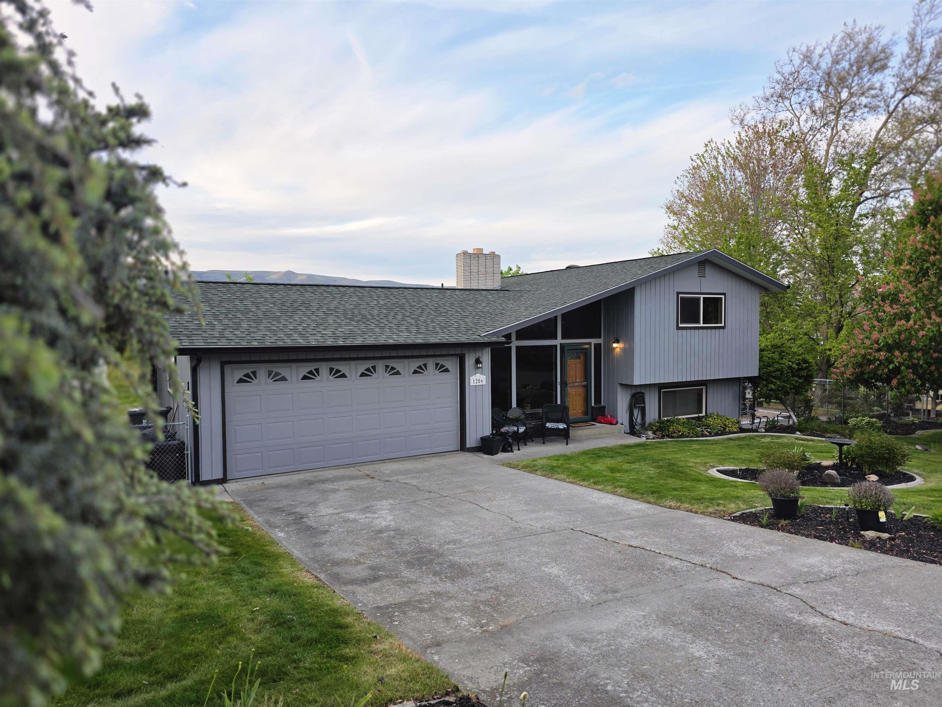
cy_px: 354
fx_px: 626
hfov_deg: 73.9
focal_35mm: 23
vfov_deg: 58.9
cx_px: 471
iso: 50
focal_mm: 6.3
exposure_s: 1/359
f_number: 1.7
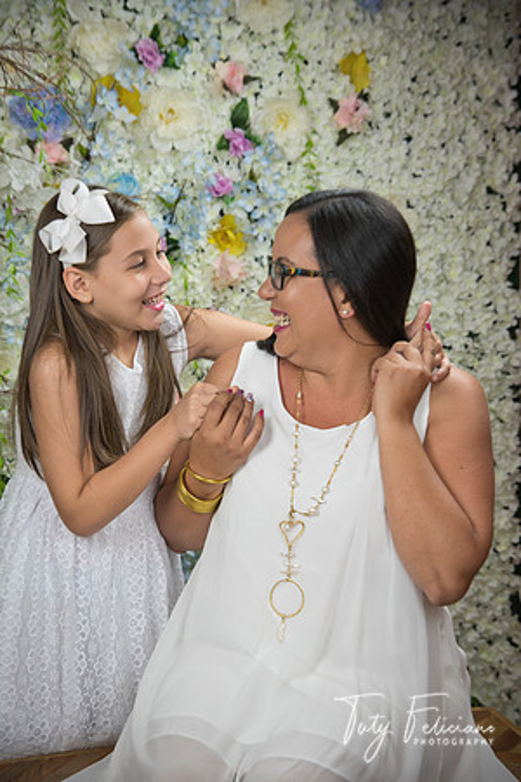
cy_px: 391
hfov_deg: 17.5
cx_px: 260
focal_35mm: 78
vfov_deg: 26.0
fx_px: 1693
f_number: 5
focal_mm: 78
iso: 1250
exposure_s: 1/125
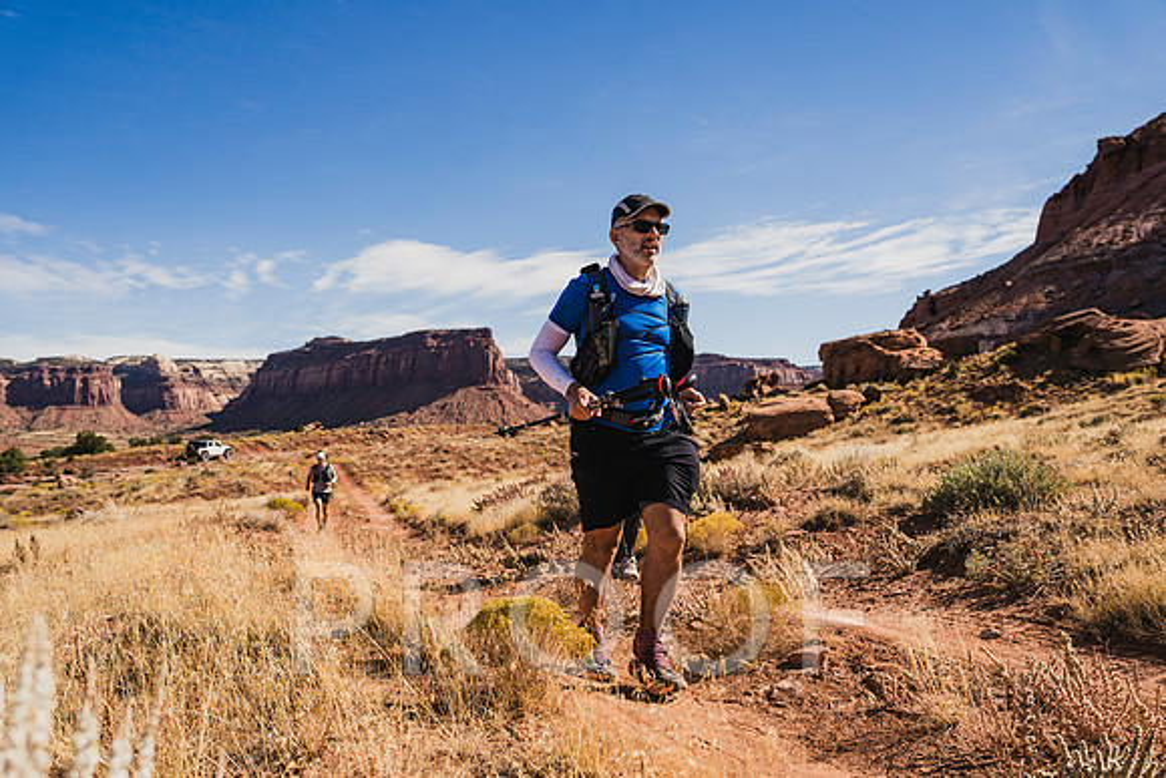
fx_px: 972
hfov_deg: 61.9
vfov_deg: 43.6
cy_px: 389
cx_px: 583
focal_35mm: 30
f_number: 4.5
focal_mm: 30
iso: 160
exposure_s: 1/2000
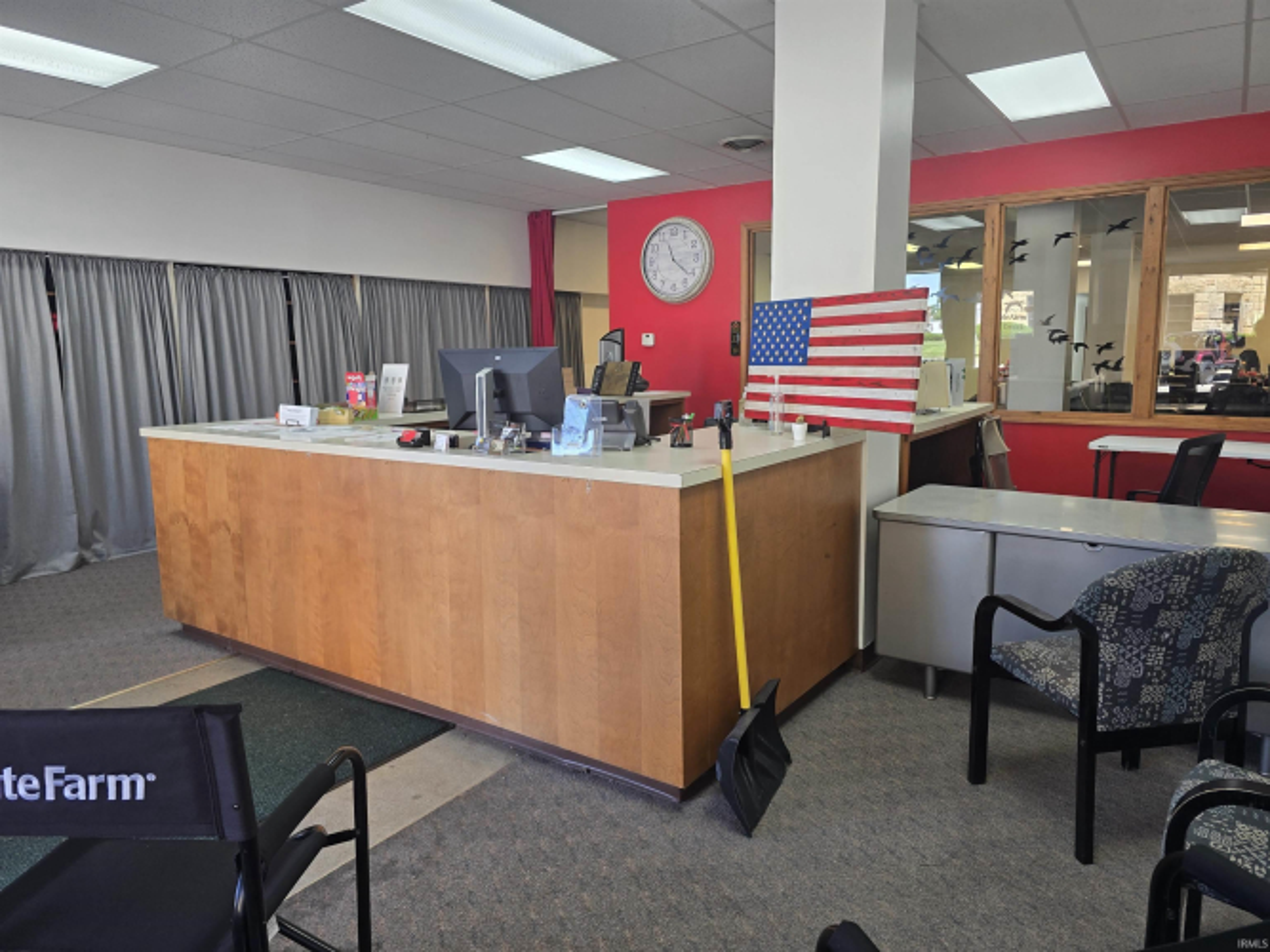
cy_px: 476
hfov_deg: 73.9
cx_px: 635
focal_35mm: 23
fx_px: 844
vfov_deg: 58.9
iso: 64
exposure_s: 1/66
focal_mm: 6.3
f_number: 1.7
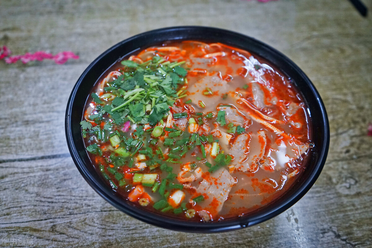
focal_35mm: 32
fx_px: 331
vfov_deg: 41.1
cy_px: 124
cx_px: 186
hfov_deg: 58.7
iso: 1600
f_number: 4
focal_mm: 32
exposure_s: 1/60
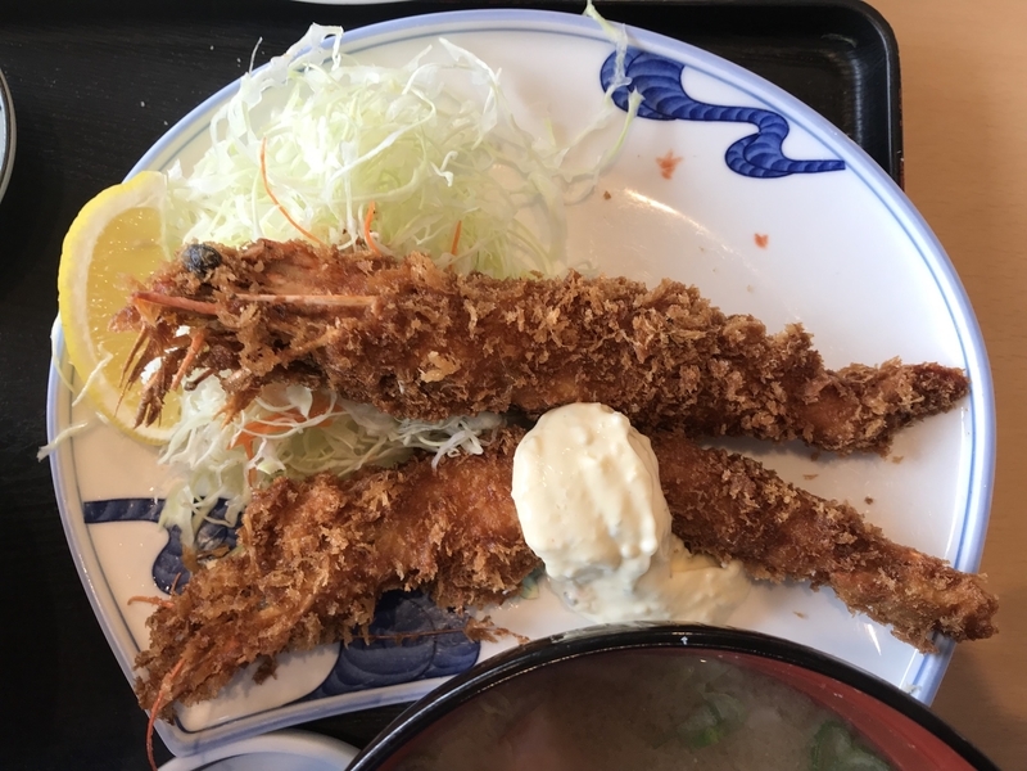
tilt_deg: -83.4
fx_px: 831
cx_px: 514
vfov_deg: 49.7
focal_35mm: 28
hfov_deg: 63.4
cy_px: 386
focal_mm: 3.99
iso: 32
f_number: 1.8
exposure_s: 1/50
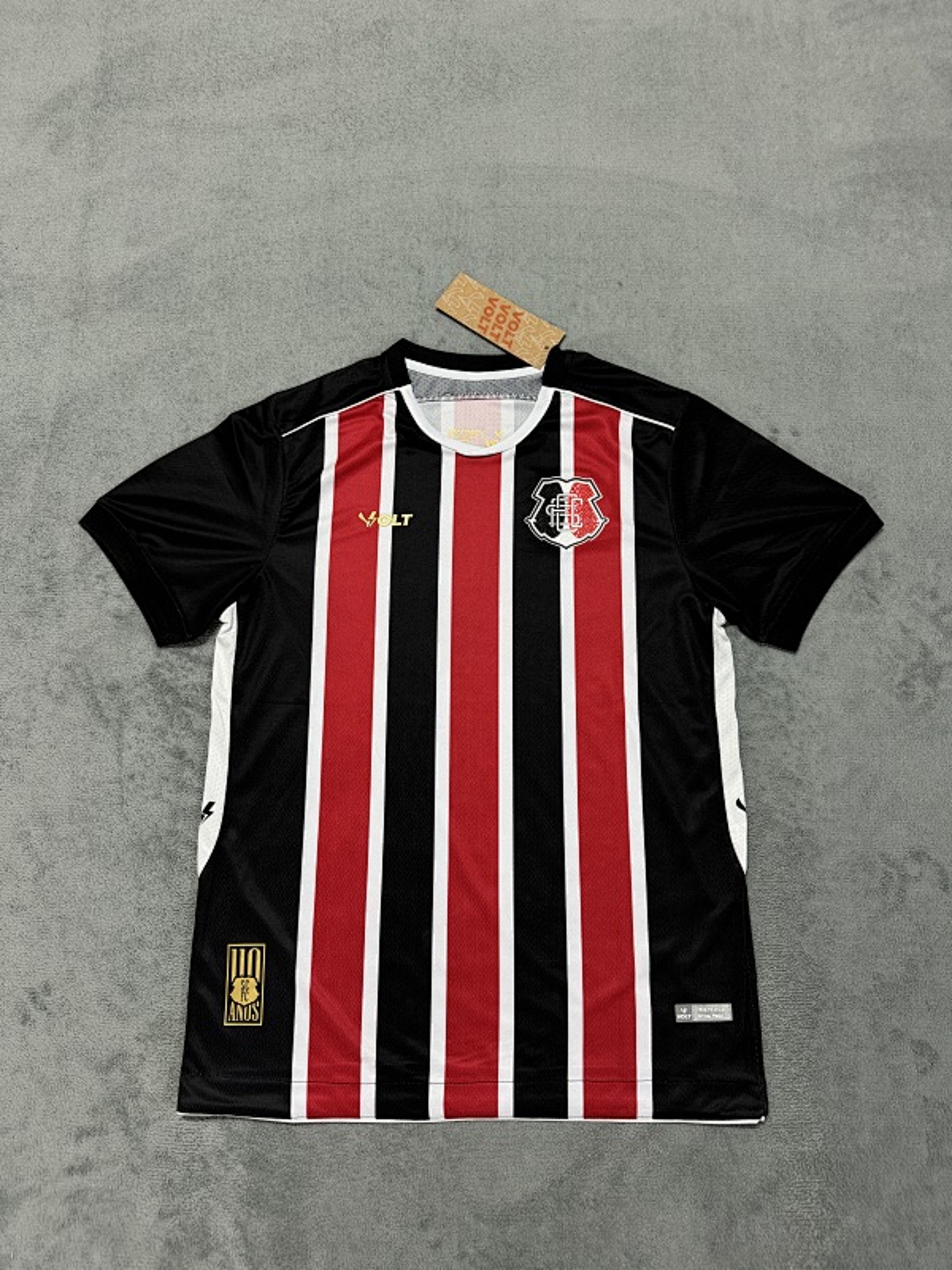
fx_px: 880
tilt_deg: -78.2
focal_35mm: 24
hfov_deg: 56.8
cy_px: 635
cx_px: 476
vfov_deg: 71.6
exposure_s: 1/50
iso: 200
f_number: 1.78
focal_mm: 6.76
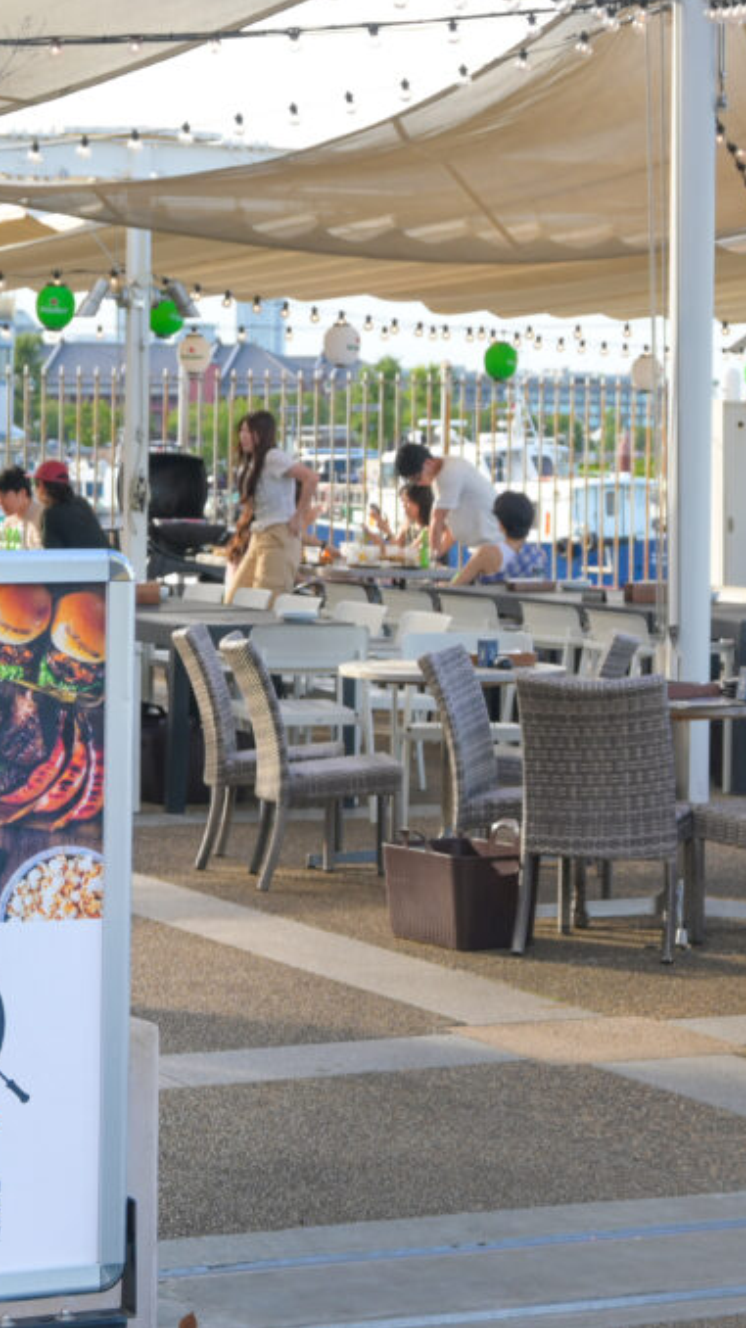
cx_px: 331
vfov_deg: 22.5
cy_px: 661
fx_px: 3343
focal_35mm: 95
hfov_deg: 12.7
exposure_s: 1/100
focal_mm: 40
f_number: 5.6
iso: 100
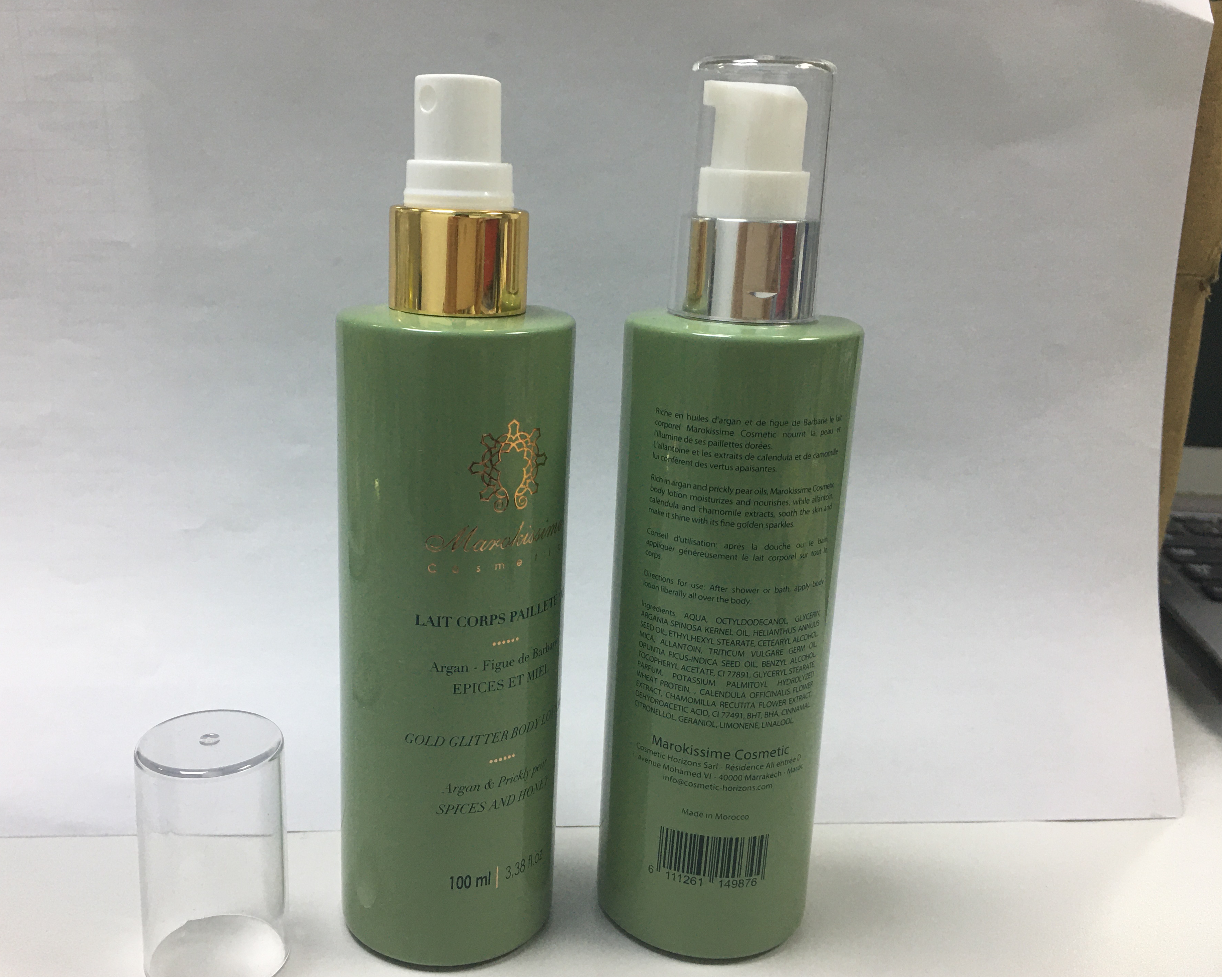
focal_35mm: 32
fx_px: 1157
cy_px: 502
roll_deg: -1.8
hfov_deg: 55.5
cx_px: 544
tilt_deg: -14.5
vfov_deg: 45.8
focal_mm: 4.15
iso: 32
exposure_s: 1/17
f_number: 2.2
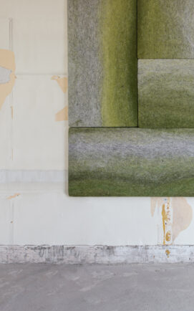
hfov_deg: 24.3
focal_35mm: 45
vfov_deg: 43.1
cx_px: 263
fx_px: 381
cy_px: 80
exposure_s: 1.6
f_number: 16
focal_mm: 23
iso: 100
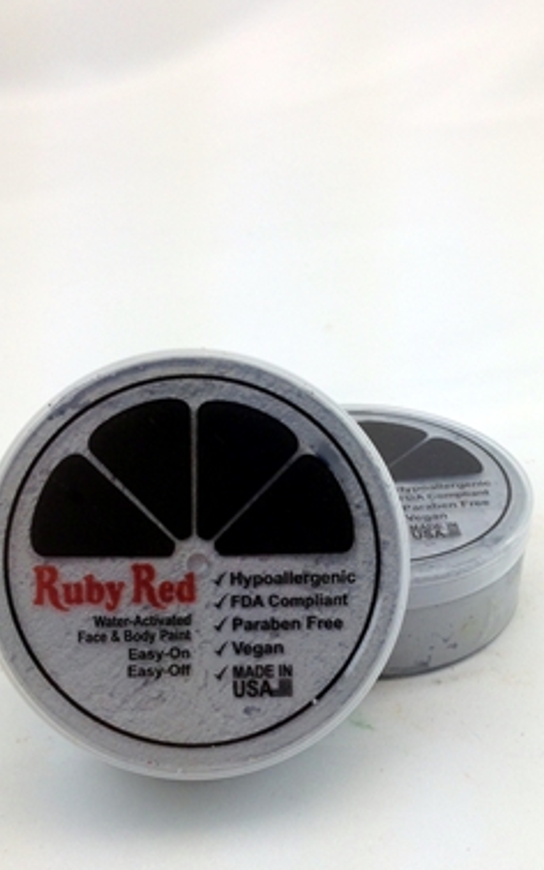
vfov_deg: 39.2
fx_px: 1208
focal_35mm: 51
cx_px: 360
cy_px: 570
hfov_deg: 25.2
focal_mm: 4.12
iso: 50
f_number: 2.4
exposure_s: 1/167
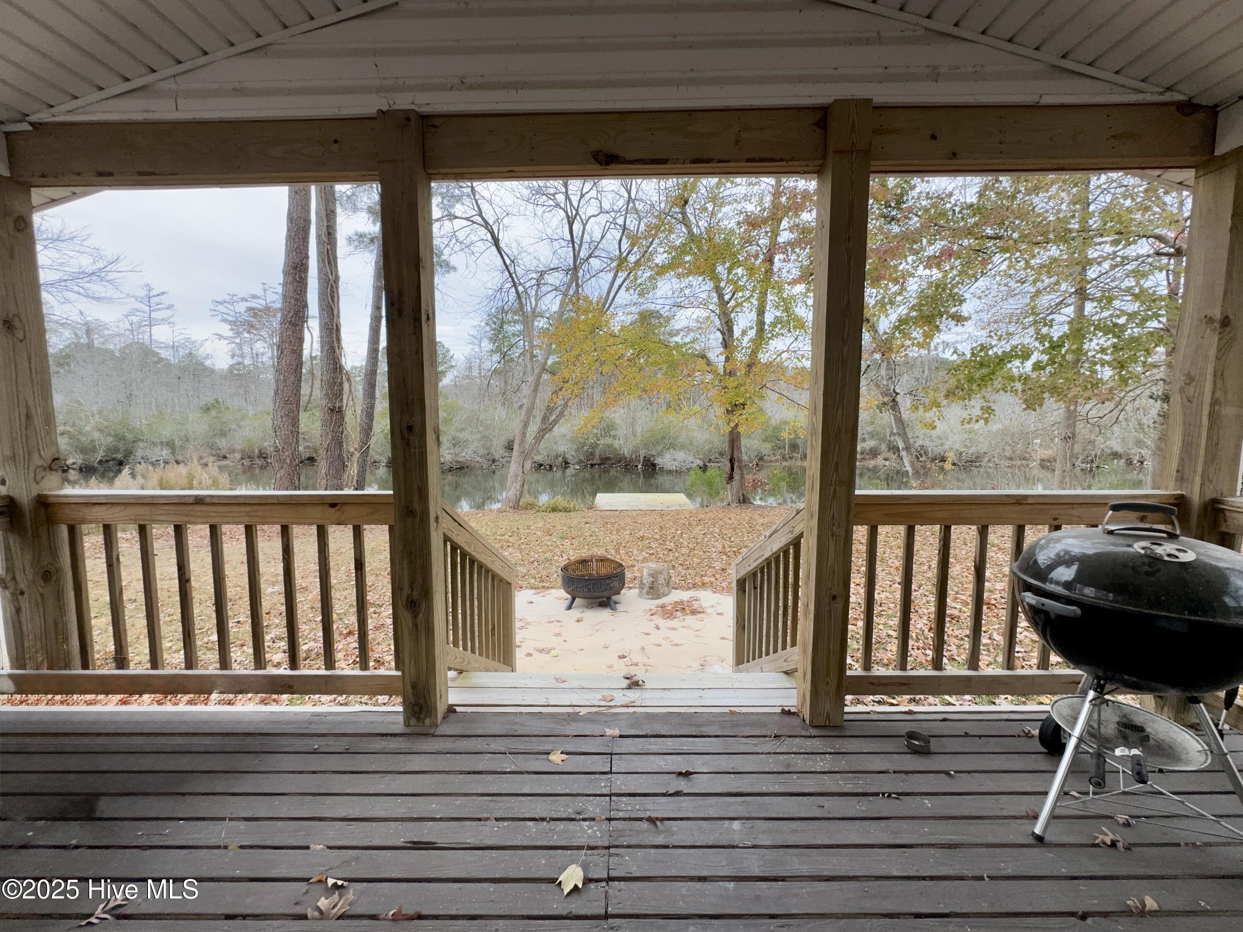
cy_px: 466
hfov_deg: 102.1
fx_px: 503
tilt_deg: -5.6
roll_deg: -0.1
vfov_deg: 85.7
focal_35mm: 14
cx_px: 622
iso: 40
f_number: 2.2
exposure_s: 1/324
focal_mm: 2.22
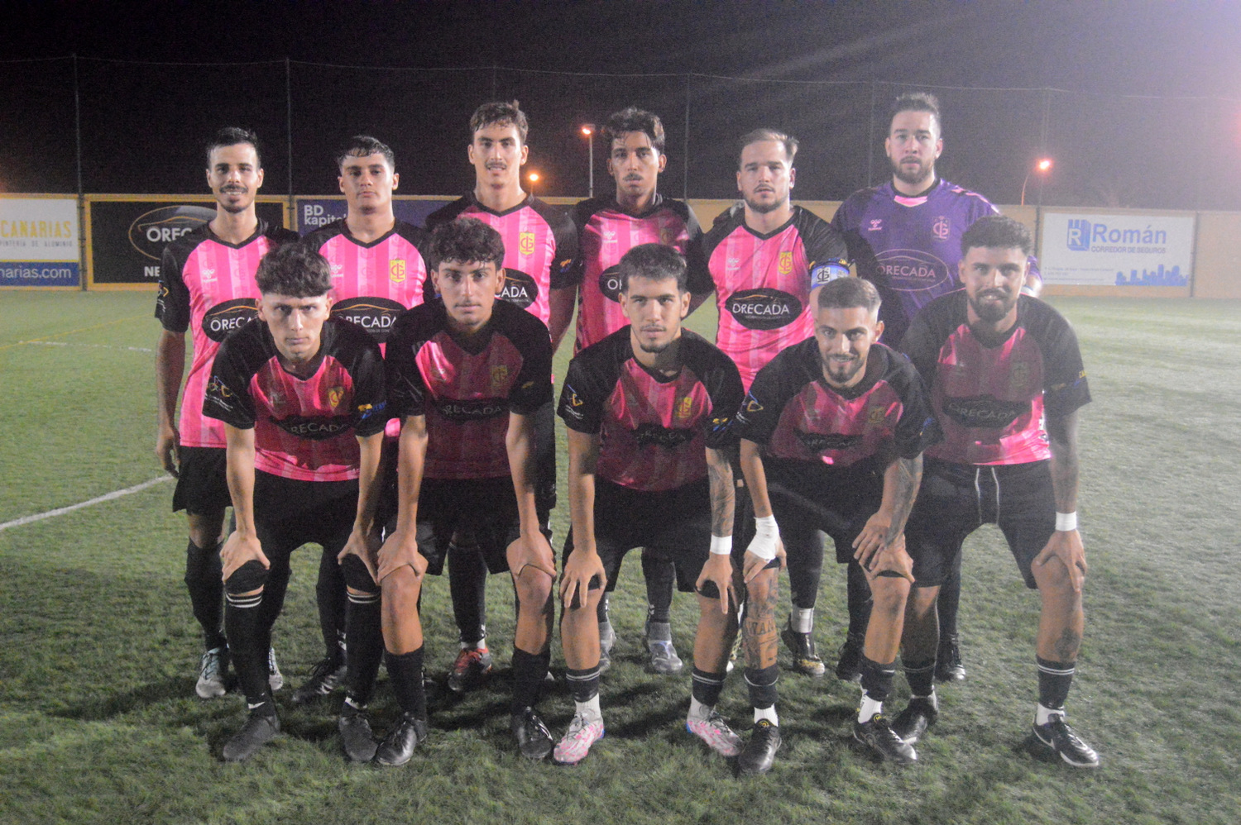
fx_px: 1240
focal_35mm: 36
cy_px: 412
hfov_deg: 53.2
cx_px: 620
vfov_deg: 36.8
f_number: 4.5
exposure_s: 1/125
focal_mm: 24
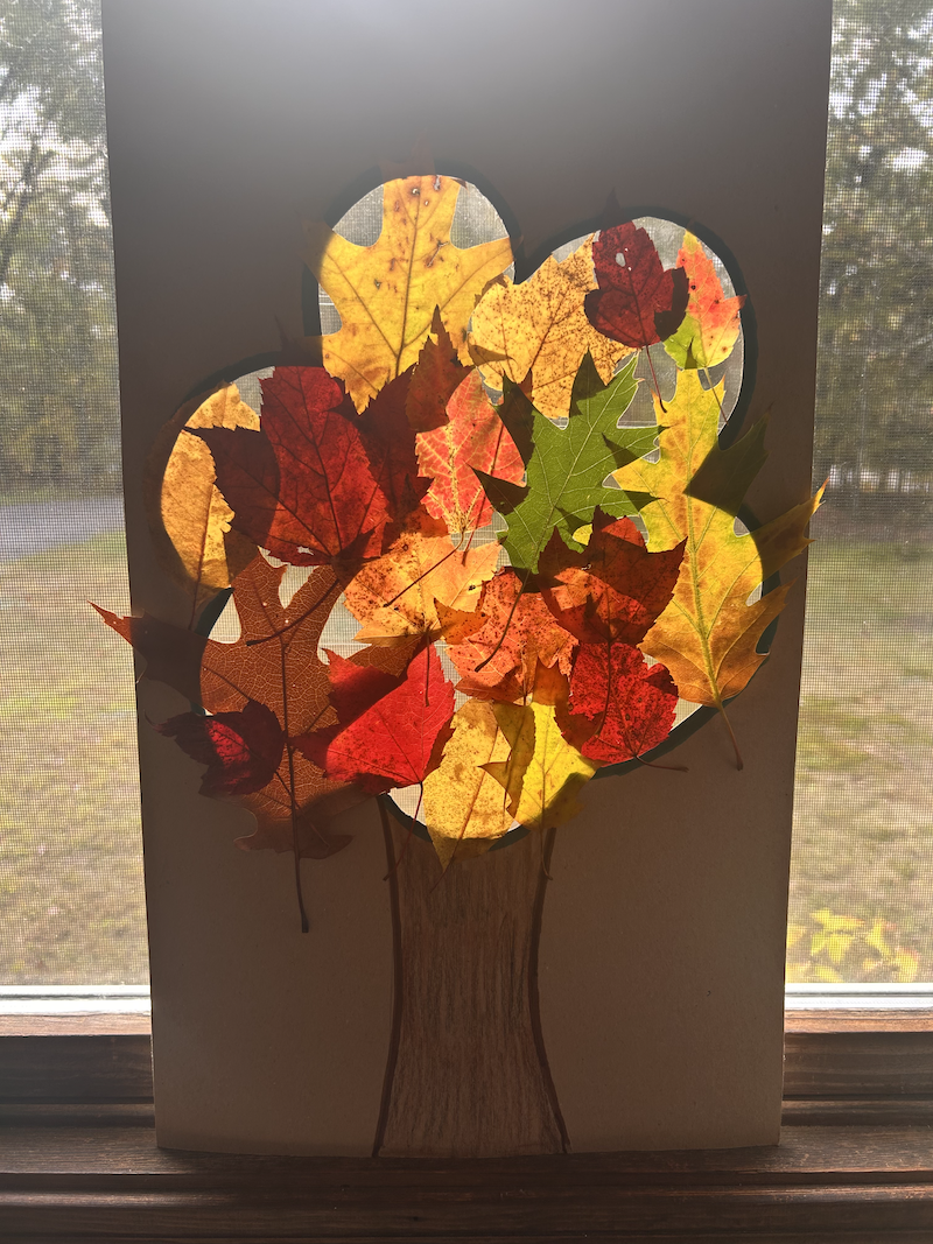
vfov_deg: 67.3
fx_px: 935
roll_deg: -0.8
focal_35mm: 26
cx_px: 466
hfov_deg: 53.1
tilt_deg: -11.6
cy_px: 622
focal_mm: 5.7
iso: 32
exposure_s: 1/122
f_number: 1.5
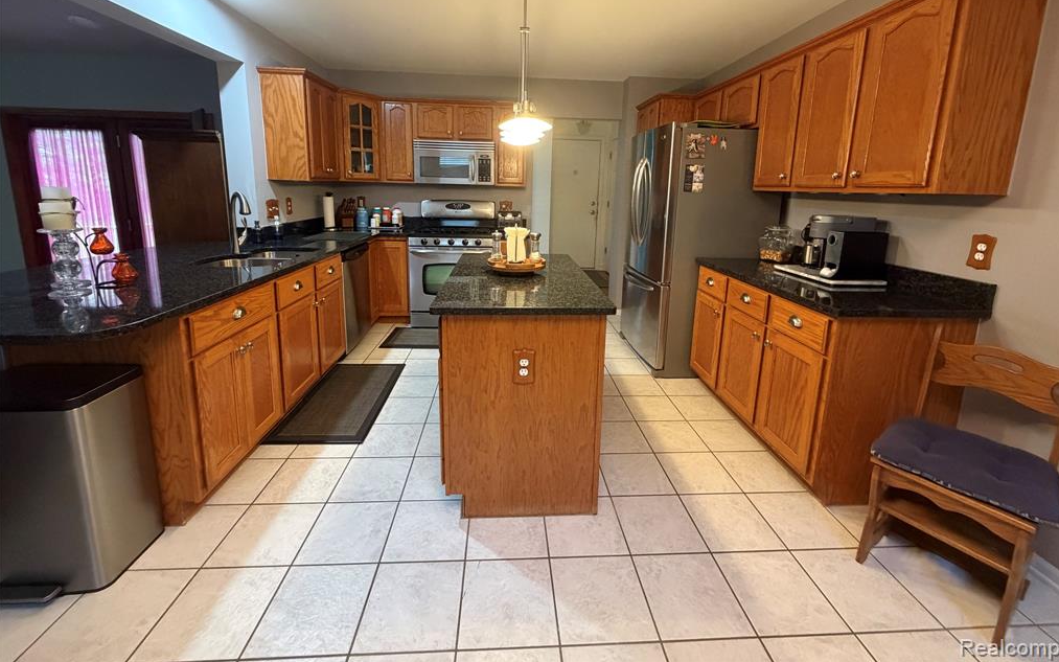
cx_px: 530
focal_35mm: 15
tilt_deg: -9.4
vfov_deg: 73.9
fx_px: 433
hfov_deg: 101.5
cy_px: 262
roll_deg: -0.7
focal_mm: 2.22
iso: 640
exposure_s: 1/60
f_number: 2.2
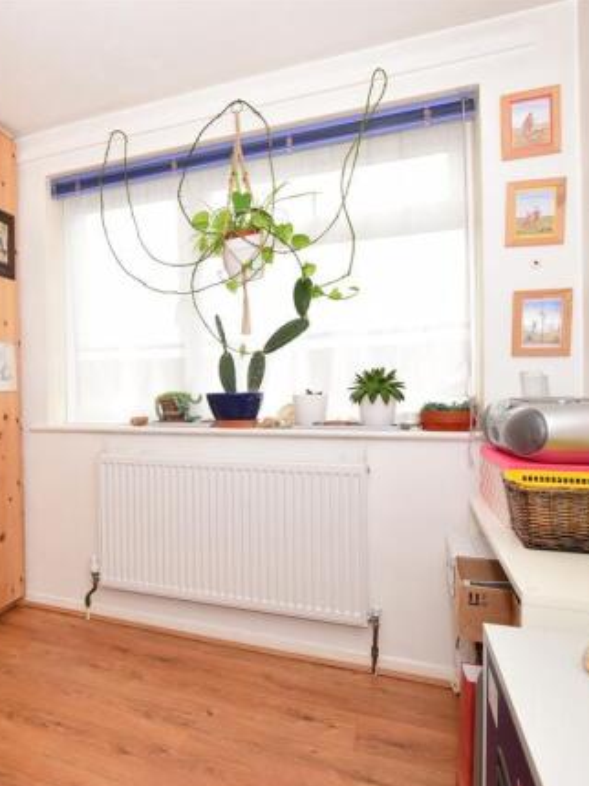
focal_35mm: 22
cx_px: 134
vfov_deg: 76.4
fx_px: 500
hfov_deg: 57.3
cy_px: 396
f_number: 7.1
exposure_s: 1/200
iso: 400
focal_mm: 10
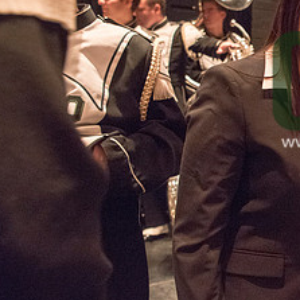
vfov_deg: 31.9
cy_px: 95
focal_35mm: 53
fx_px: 520
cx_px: 374
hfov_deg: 27.6
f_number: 3.5
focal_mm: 24
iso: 4000
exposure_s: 1/60
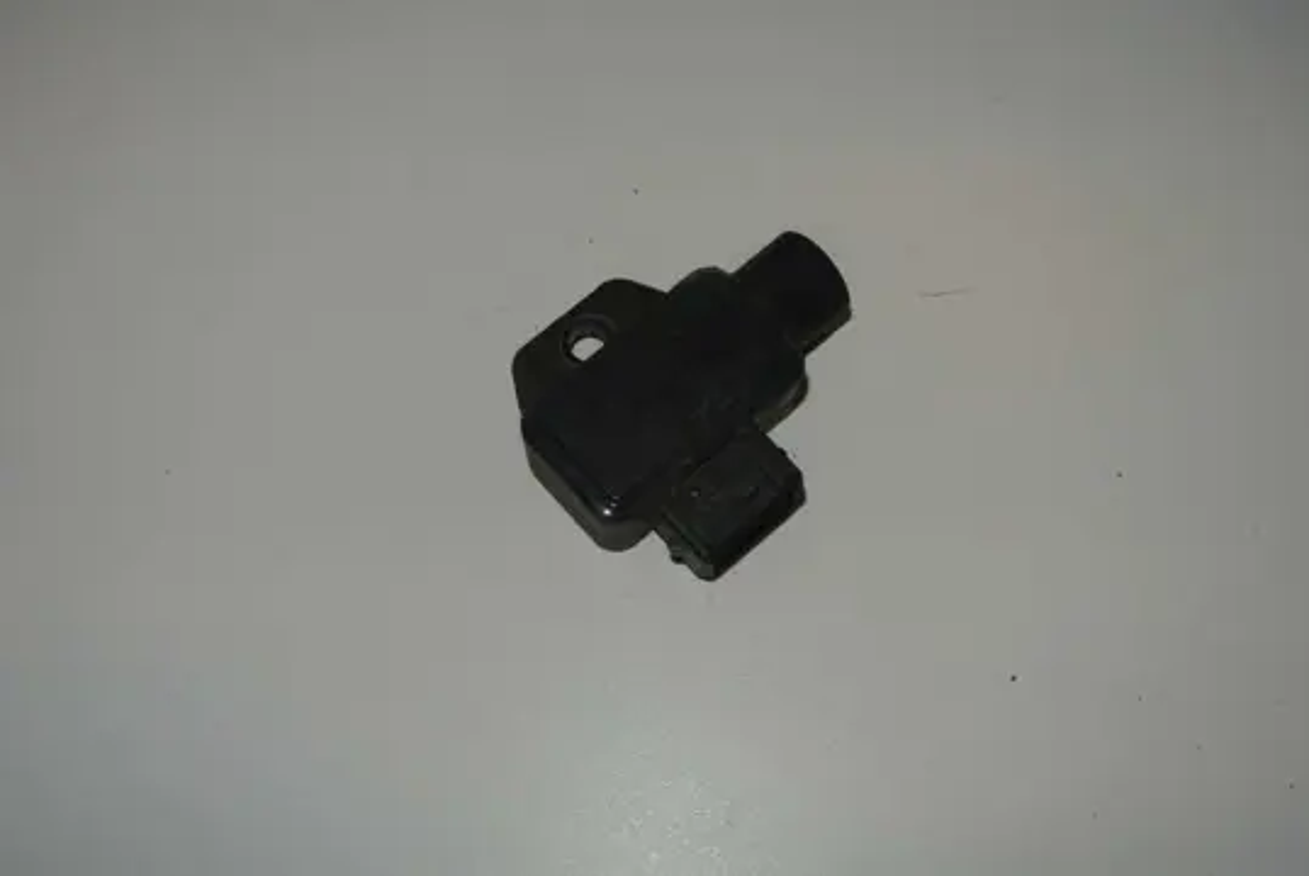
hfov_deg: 48.4
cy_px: 438
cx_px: 654
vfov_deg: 33.5
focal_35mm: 40
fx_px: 1456
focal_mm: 15.1
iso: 200
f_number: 4.2
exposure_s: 1/60
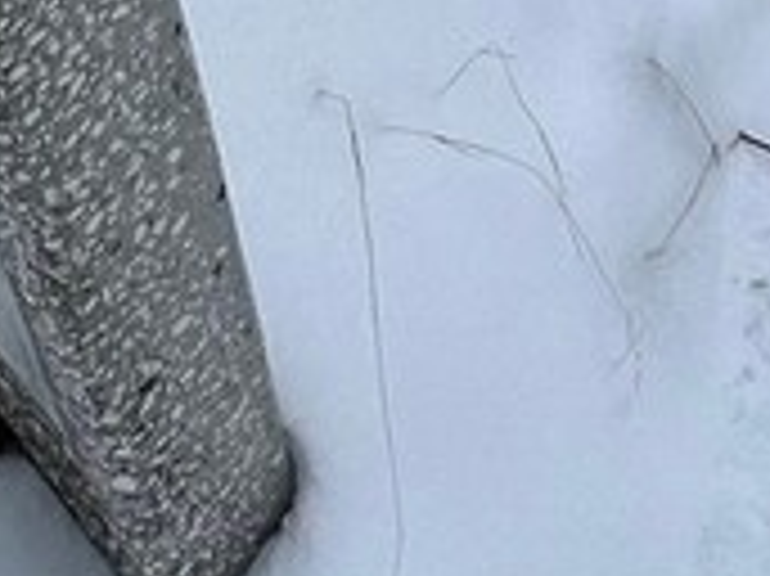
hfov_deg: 22.0
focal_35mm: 78
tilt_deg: -23.6
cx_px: 1058
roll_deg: -3.3
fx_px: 1734
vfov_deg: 11.7
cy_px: -1094
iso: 32
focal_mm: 1.57
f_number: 1.8
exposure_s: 1/410
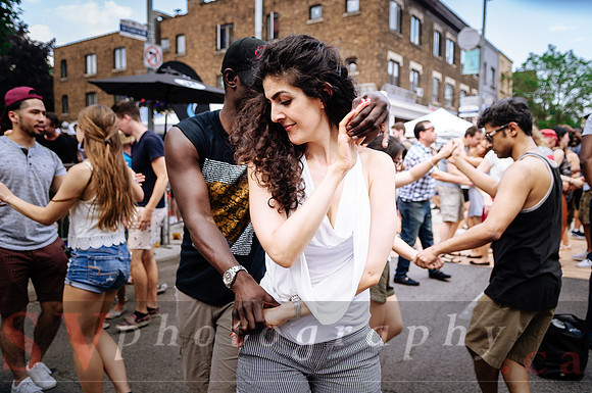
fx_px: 443
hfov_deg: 67.5
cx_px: 296
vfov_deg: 47.8
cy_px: 196
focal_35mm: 27
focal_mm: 18
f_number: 2.8
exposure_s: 1/320
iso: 100
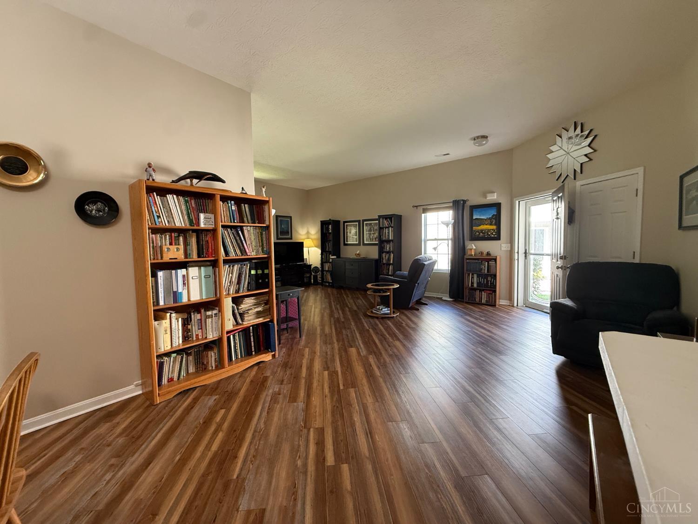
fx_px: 282
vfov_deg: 85.7
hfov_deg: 102.1
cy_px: 262
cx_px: 349
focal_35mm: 14
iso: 320
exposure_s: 1/60
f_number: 2.2
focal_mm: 2.22
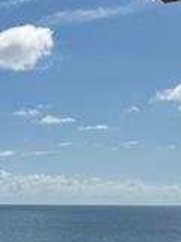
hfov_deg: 11.3
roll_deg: -0.2
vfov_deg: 15.6
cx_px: -97
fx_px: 871
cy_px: 210
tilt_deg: -0.8
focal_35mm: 125
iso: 50
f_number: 1.5
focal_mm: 5.7
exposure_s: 1/9434
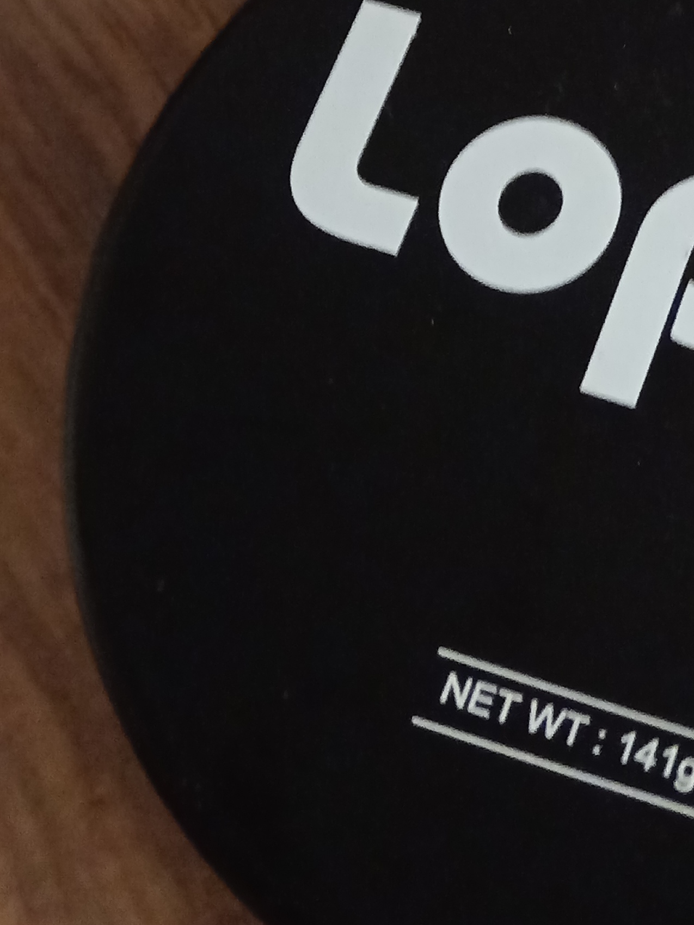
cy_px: -103
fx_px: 2459
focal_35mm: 92
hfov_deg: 15.6
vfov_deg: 20.3
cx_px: 799
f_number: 1.9
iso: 2691
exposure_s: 1/30
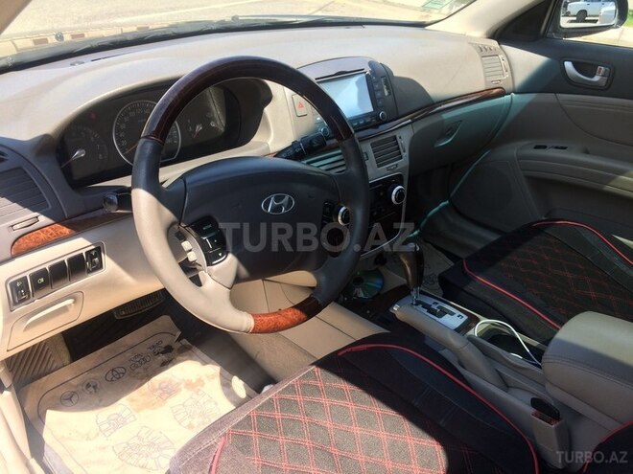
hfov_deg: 61.7
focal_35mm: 29
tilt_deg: -31.5
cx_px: 316
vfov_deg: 48.2
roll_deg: -1.3
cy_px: 237
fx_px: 530
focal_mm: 4.15
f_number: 2.2
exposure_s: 1/410
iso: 32
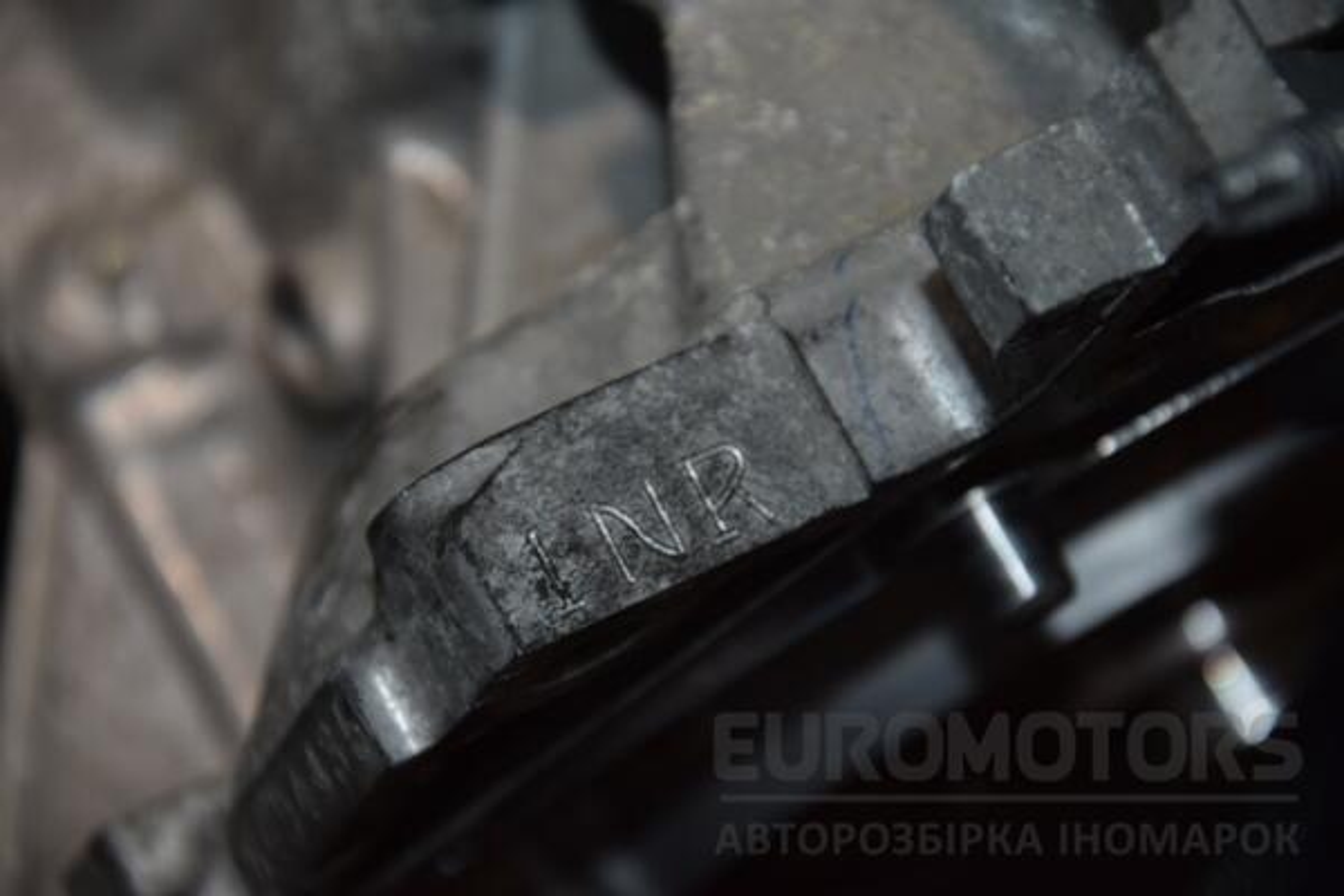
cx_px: 672
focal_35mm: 158
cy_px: 448
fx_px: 5880
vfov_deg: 8.7
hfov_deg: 13.0
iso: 800
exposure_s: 1/60
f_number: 5.6
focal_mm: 105
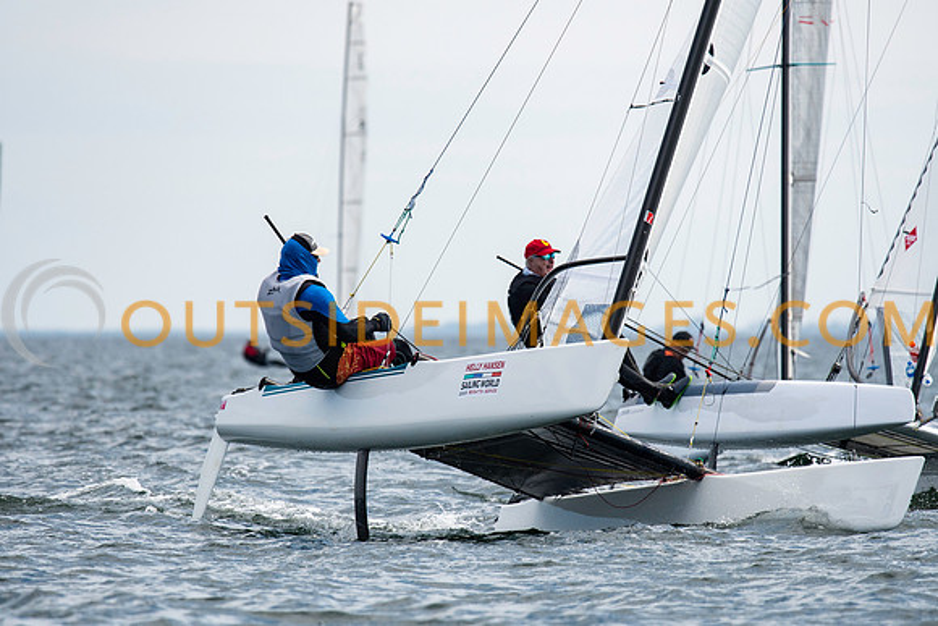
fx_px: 11727
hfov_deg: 4.6
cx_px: 469
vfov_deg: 3.1
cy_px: 313
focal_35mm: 450
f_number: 5
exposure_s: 1/5000
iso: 400
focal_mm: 300
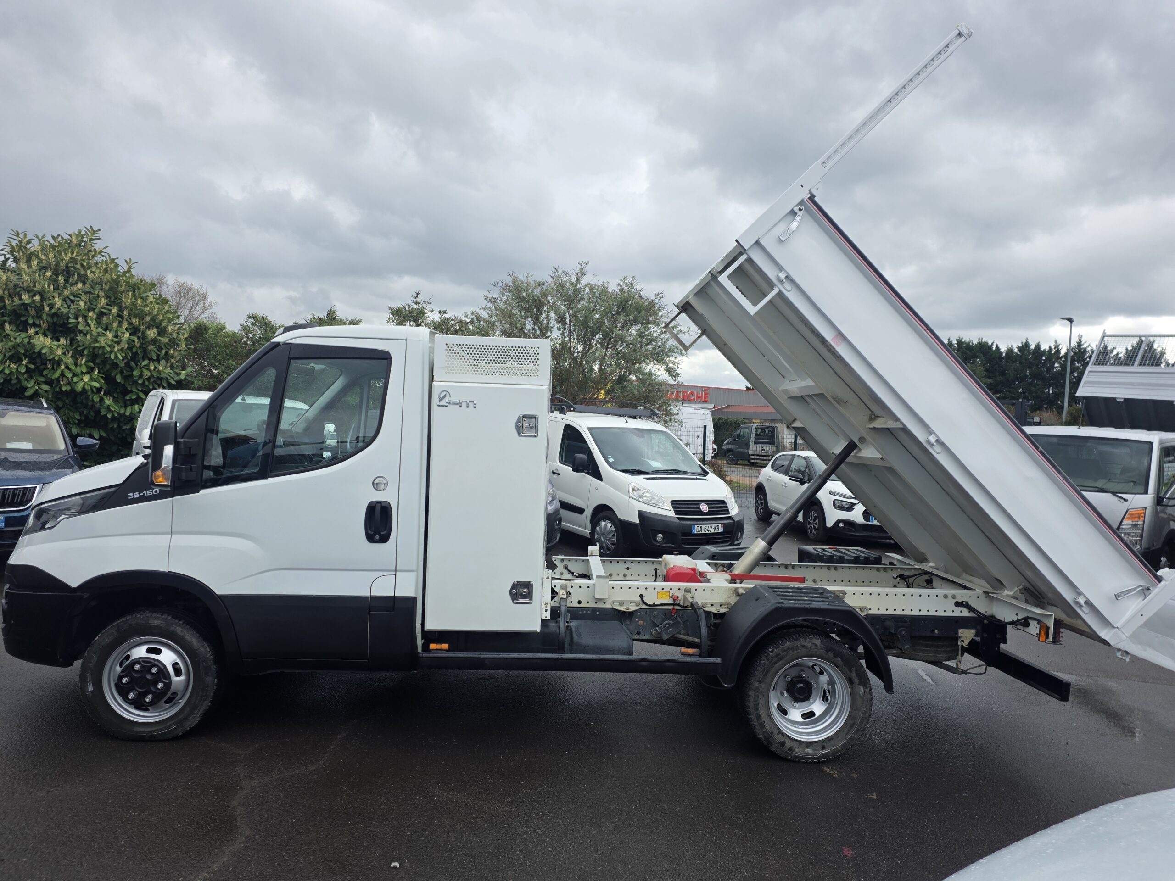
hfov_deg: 73.9
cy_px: 440
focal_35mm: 23
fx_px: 781
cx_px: 588
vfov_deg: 58.9
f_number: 1.7
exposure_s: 1/2157
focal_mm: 6.25
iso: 80
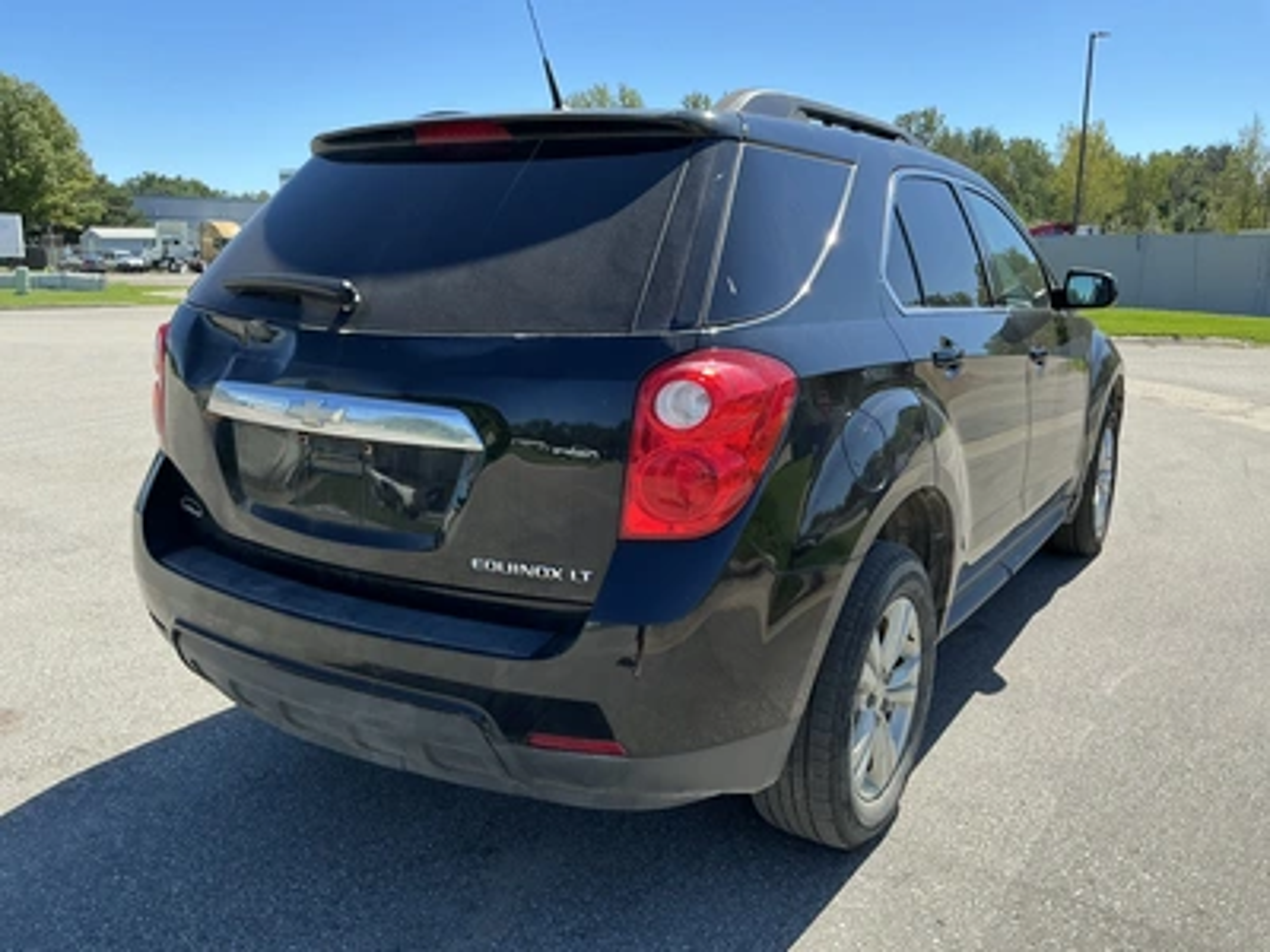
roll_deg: +0.5
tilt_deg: -10.5
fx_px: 1027
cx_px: 635
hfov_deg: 63.4
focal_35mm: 28
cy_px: 476
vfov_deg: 49.7
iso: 25
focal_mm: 3
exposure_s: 1/869
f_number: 1.8
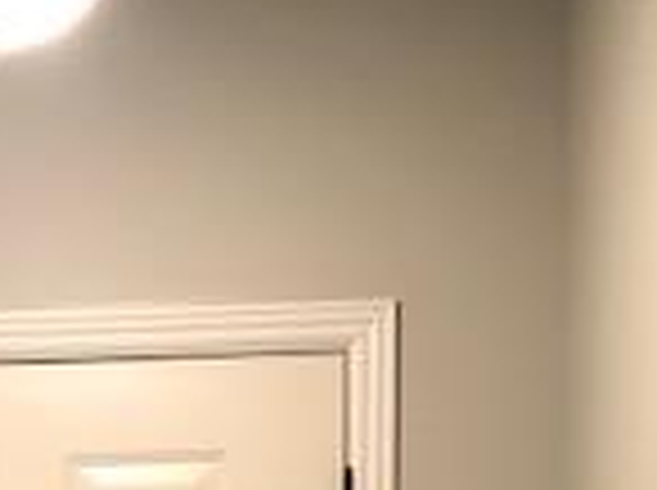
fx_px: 2331
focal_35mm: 123
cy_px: 908
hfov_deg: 15.7
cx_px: -27
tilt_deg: -4.3
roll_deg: -0.5
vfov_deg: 11.1
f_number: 1.8
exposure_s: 1/15
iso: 50
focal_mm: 3.99
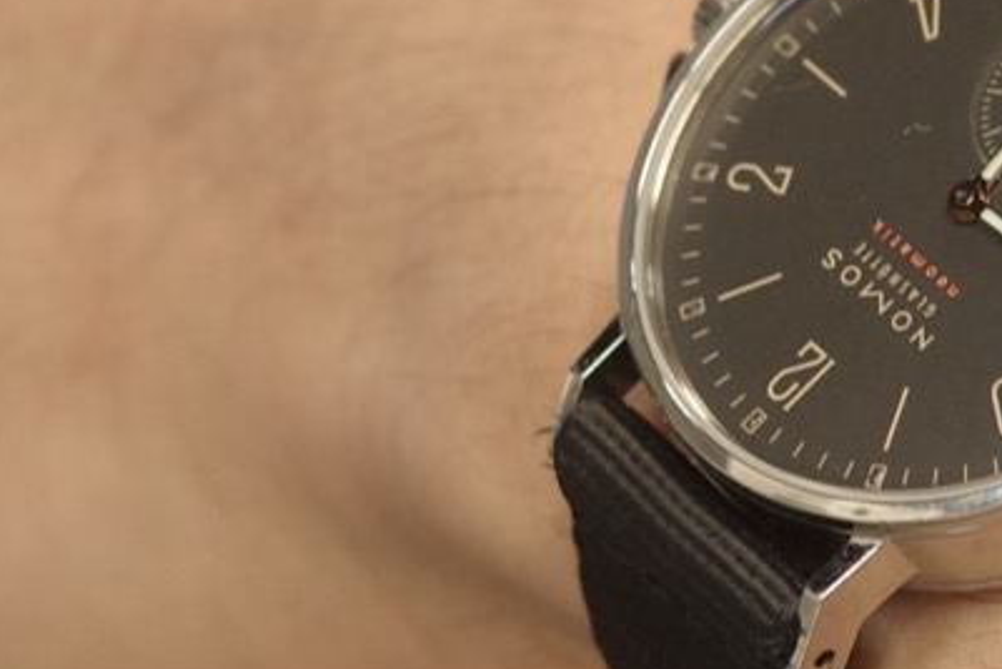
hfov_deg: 11.3
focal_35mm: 180
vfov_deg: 7.6
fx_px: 5012
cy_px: 284
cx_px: 1077
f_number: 2.8
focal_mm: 26
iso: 320
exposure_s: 1/40
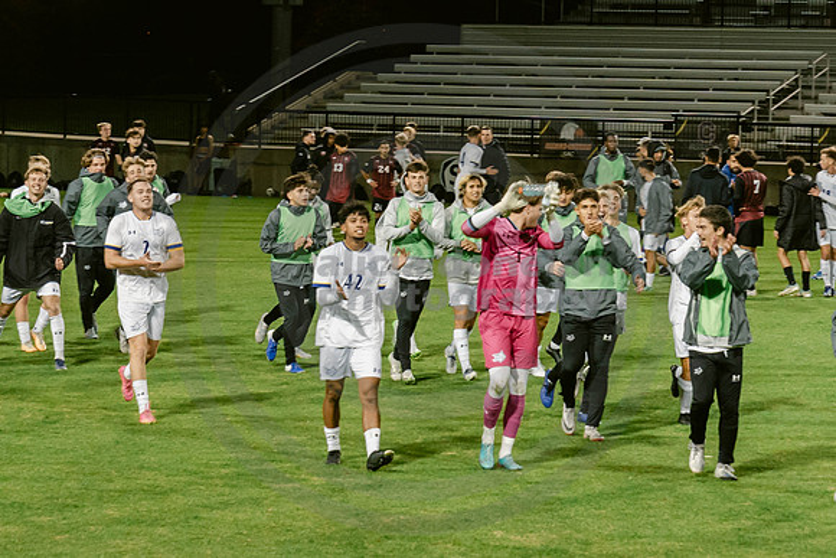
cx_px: 558
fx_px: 3947
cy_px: 266
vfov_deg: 8.1
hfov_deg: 12.1
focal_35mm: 170
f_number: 5
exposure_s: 1/160
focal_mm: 70
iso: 2000
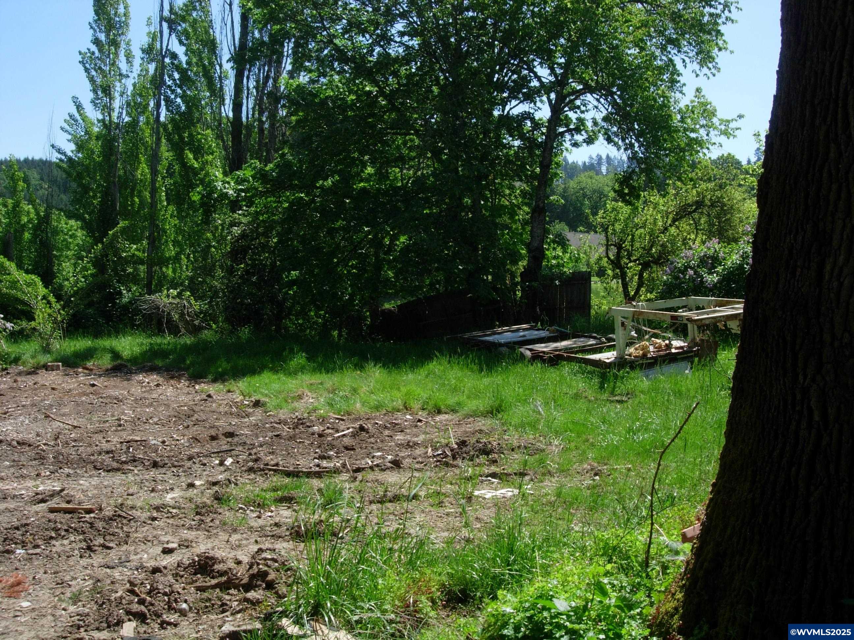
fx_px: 937
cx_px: 427
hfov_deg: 49.0
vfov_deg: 37.7
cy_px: 320
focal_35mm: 38
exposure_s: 1/456
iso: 64
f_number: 4.8
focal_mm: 7.8
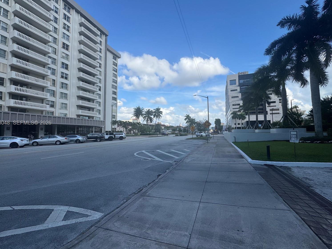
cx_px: 160
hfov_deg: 98.1
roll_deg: +0.4
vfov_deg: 81.8
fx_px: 144
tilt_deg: +4.2
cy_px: 123
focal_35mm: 15
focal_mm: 2.22
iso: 50
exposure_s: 1/2146
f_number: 2.2
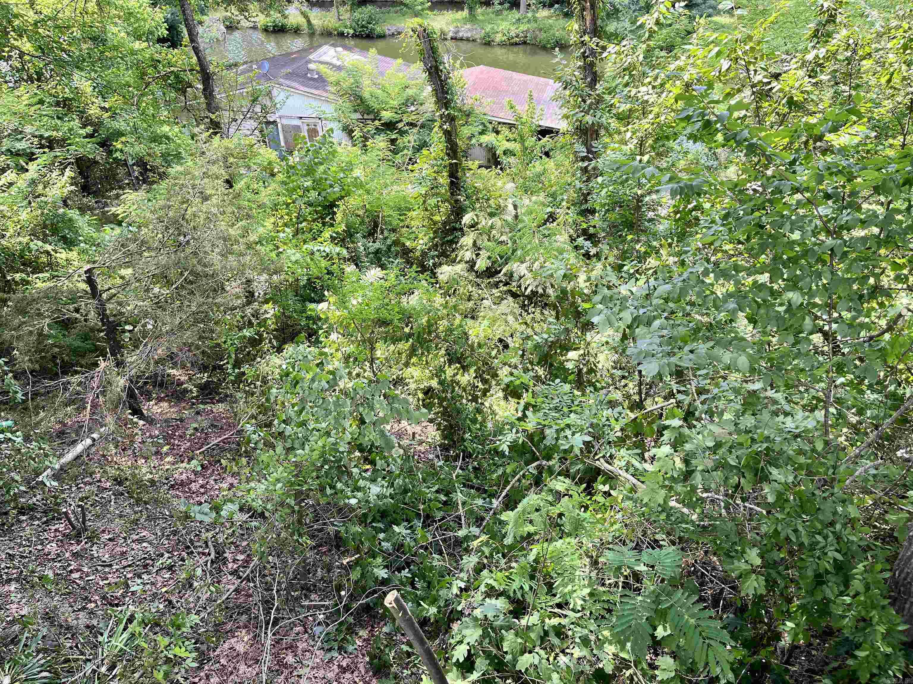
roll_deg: +1.5
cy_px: 342
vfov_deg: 53.1
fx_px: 686
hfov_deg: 67.3
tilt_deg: -35.6
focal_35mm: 26
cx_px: 456
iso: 50
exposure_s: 1/312
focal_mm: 5.1
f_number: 1.6
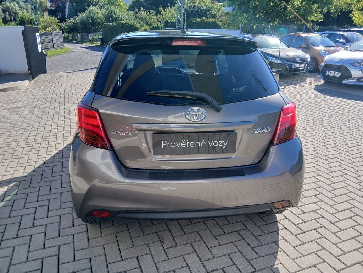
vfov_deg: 53.1
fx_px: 273
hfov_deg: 67.3
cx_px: 182
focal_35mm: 26
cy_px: 136
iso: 20
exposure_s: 1/211
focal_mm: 3.98
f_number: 1.8
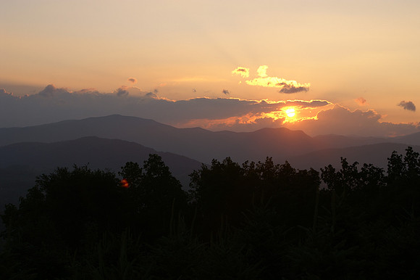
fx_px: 874
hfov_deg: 27.0
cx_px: 210
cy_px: 140
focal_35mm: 75
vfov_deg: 18.2
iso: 100
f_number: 9
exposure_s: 1/125
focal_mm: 50
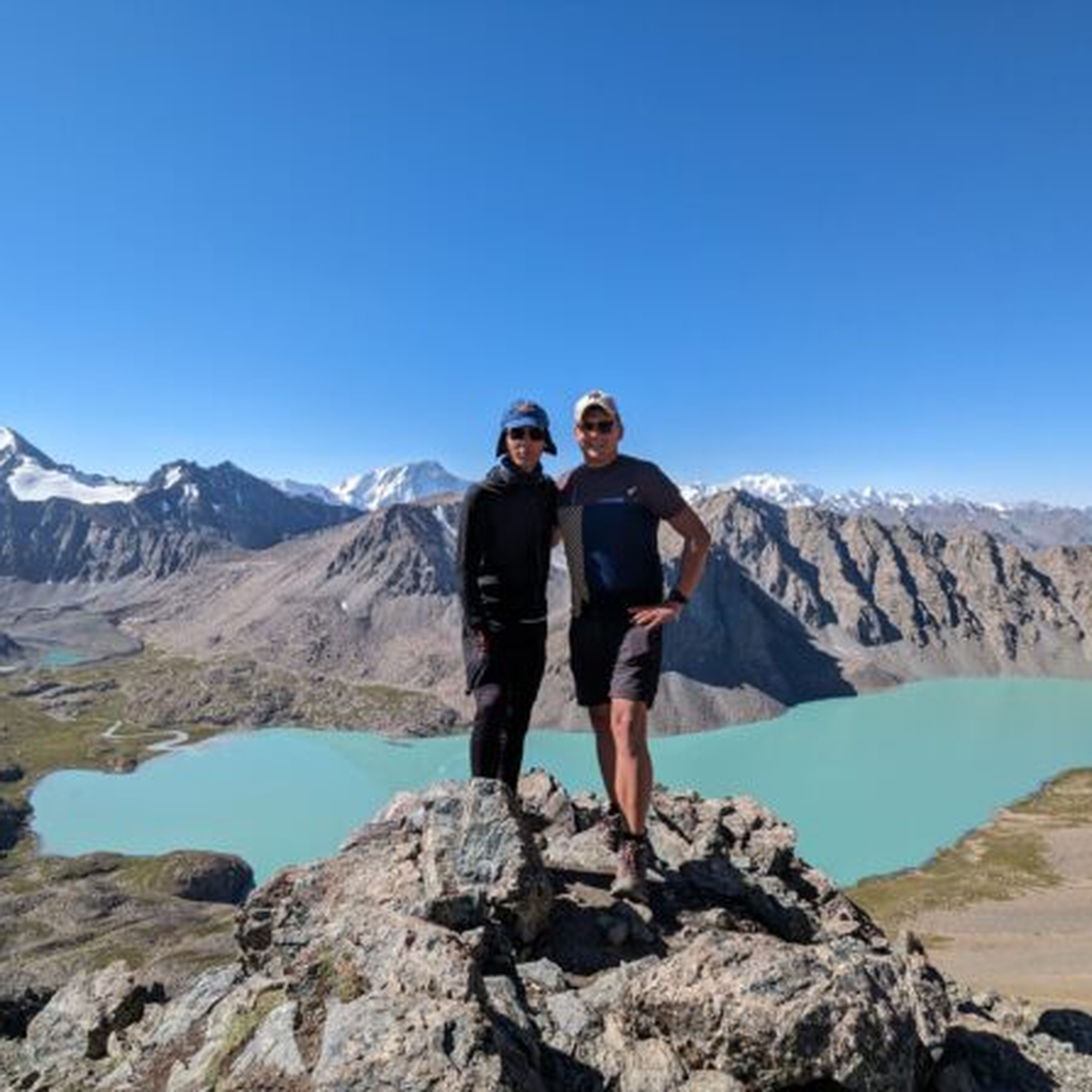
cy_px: 547
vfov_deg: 77.7
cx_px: 574
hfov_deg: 77.6
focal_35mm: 19
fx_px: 678
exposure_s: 1/1385
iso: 47
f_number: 2.2
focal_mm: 2.35
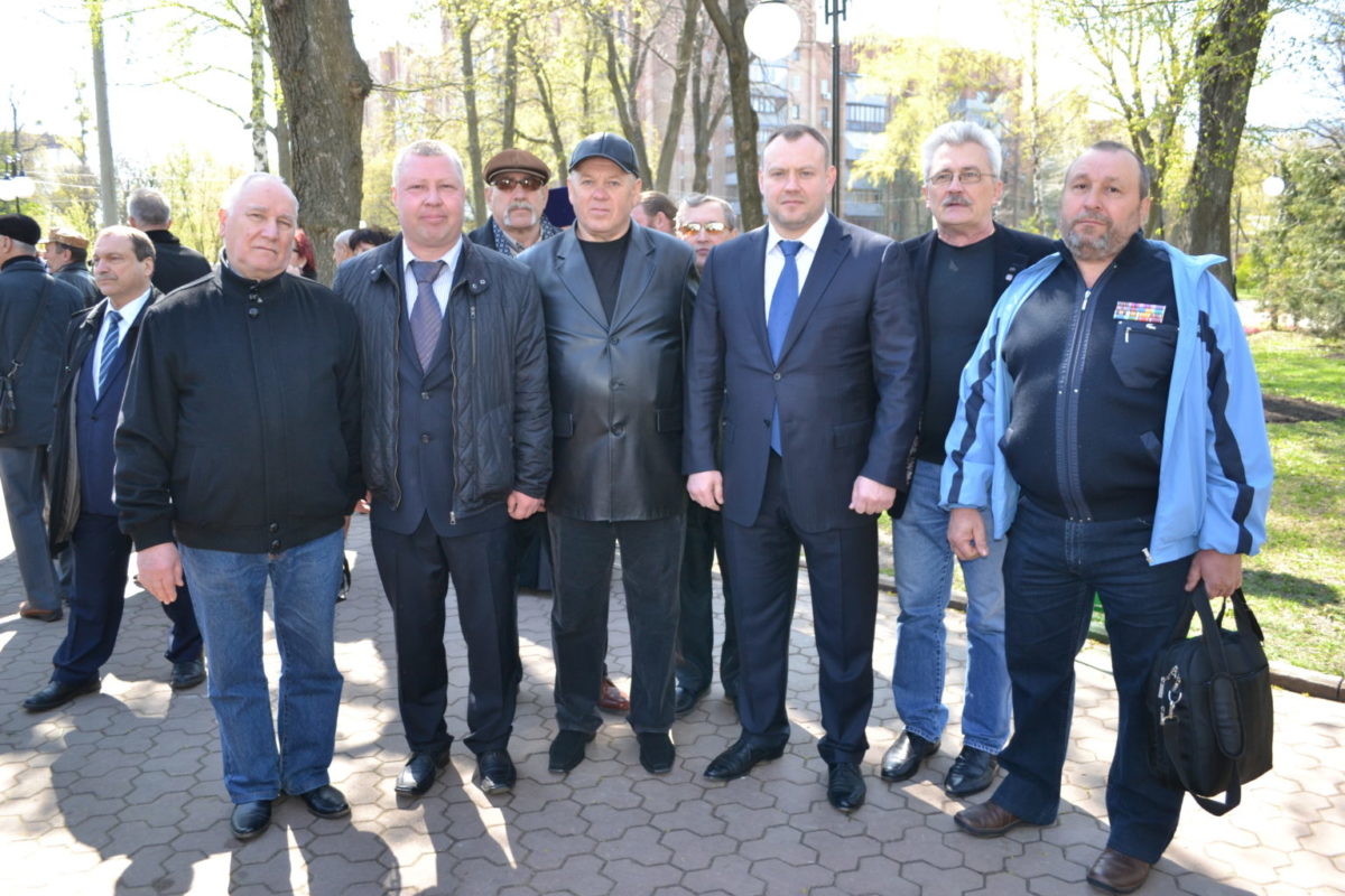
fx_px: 1009
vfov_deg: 47.9
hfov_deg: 67.4
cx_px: 672
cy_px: 448
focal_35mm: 27
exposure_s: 1/125
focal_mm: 18
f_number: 4
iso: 180
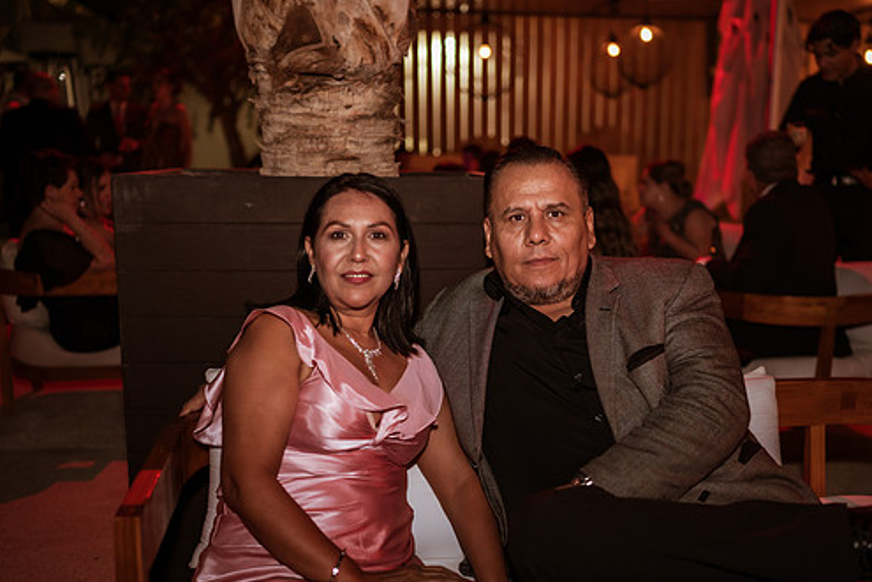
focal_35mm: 41
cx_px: 488
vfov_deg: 32.6
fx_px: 993
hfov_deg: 47.3
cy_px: 333
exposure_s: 1/80
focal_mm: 35
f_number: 1.8
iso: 1600
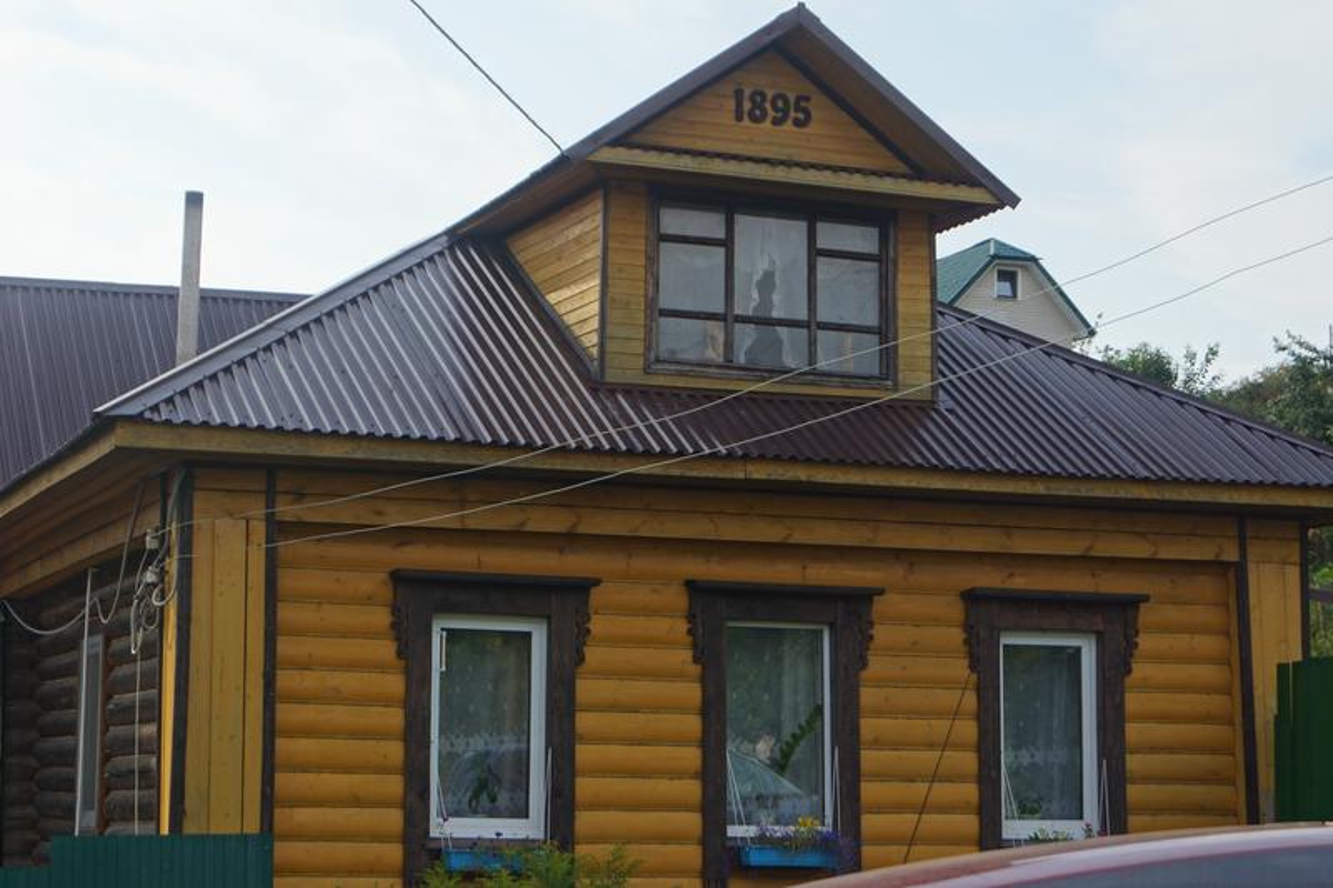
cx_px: 666
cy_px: 444
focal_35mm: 75
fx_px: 2776
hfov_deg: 27.0
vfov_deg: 18.2
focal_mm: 50
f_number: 6.3
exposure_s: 1/200
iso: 100
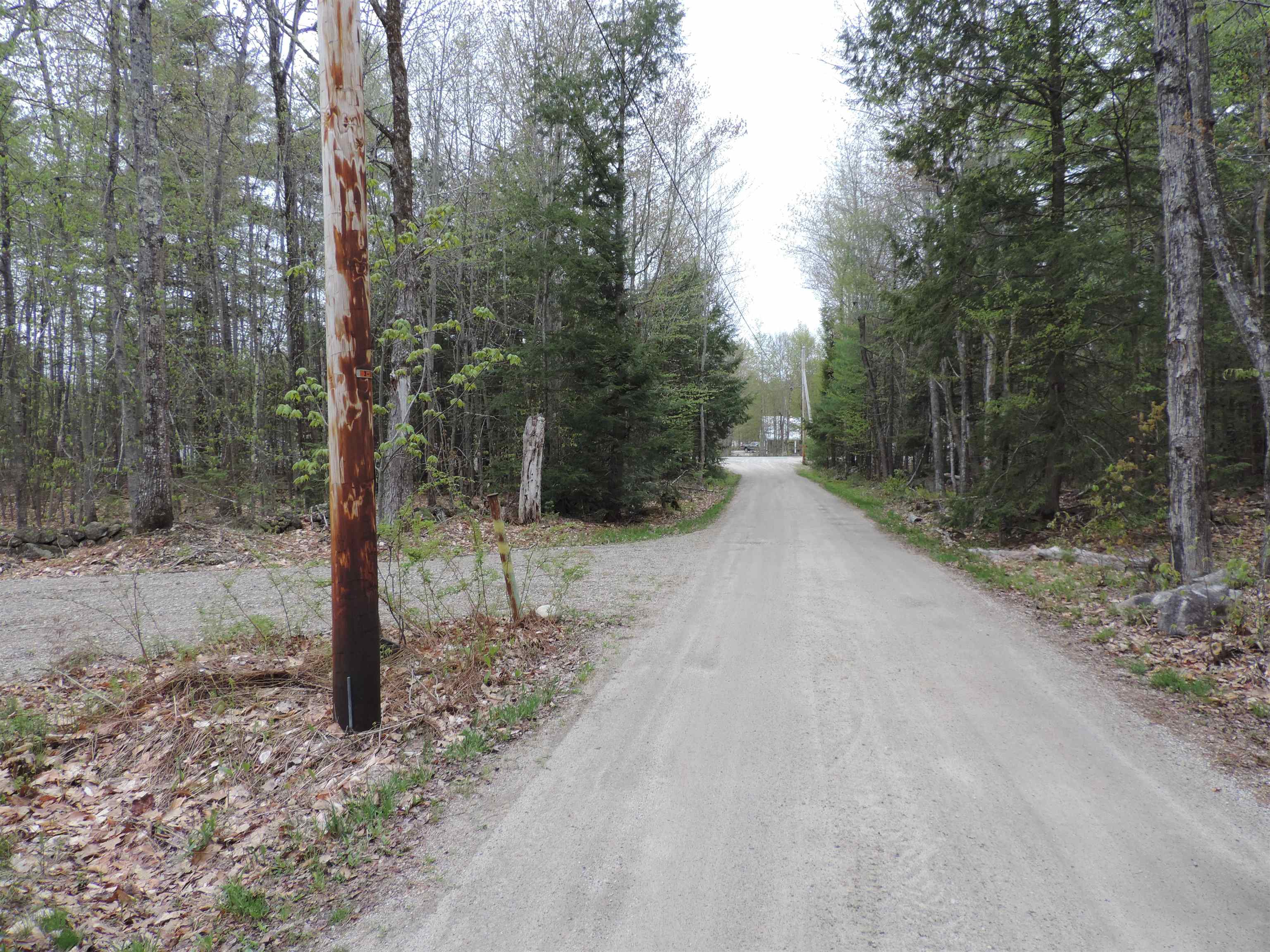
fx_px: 881
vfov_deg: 56.8
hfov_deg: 71.6
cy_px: 476
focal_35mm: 24
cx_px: 635
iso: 80
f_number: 3
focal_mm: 4.3
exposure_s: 1/40
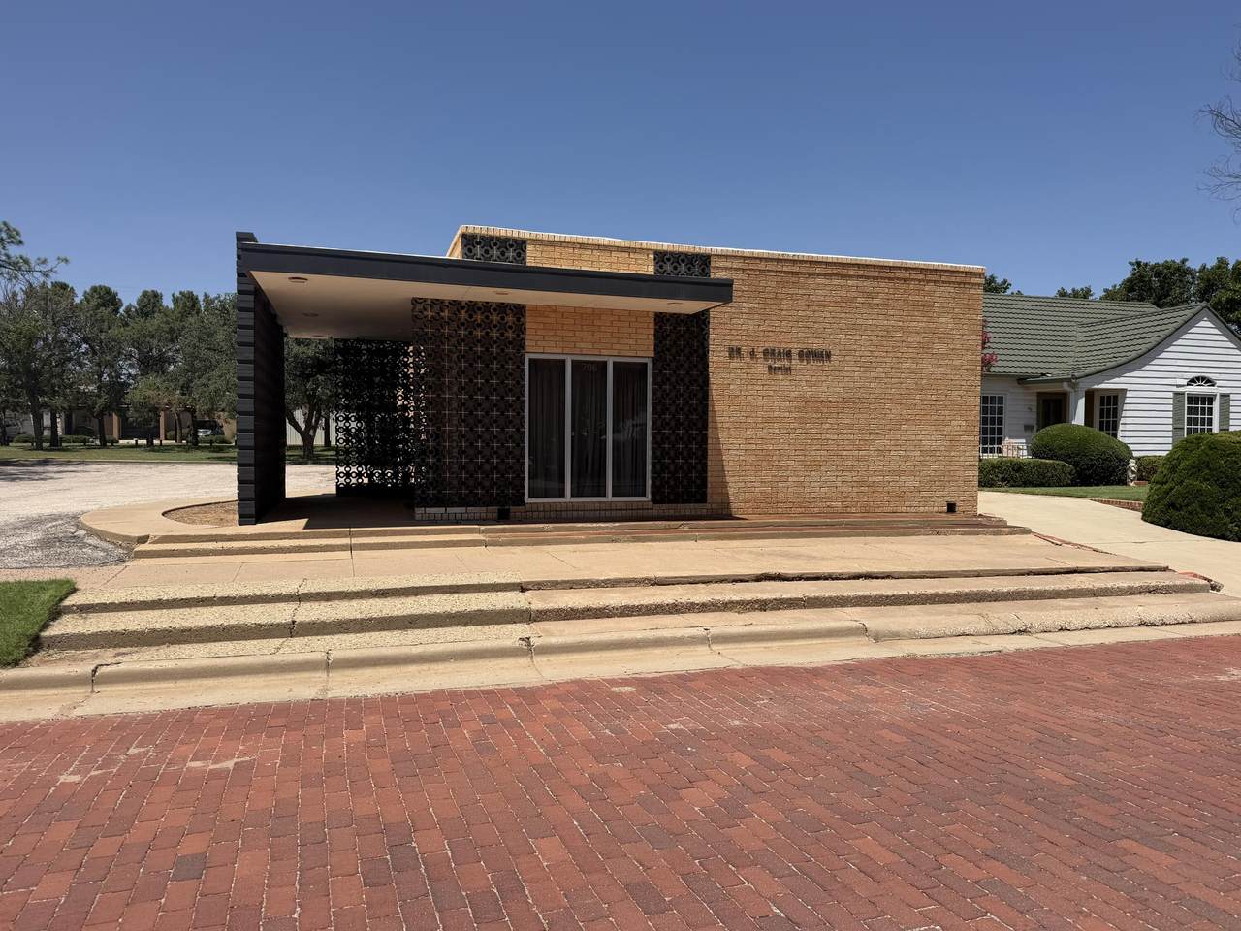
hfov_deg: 71.6
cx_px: 620
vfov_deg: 56.8
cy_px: 466
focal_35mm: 24
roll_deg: +0.7
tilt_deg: -2.6
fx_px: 860
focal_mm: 6.76
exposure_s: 1/6711
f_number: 1.78
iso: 80
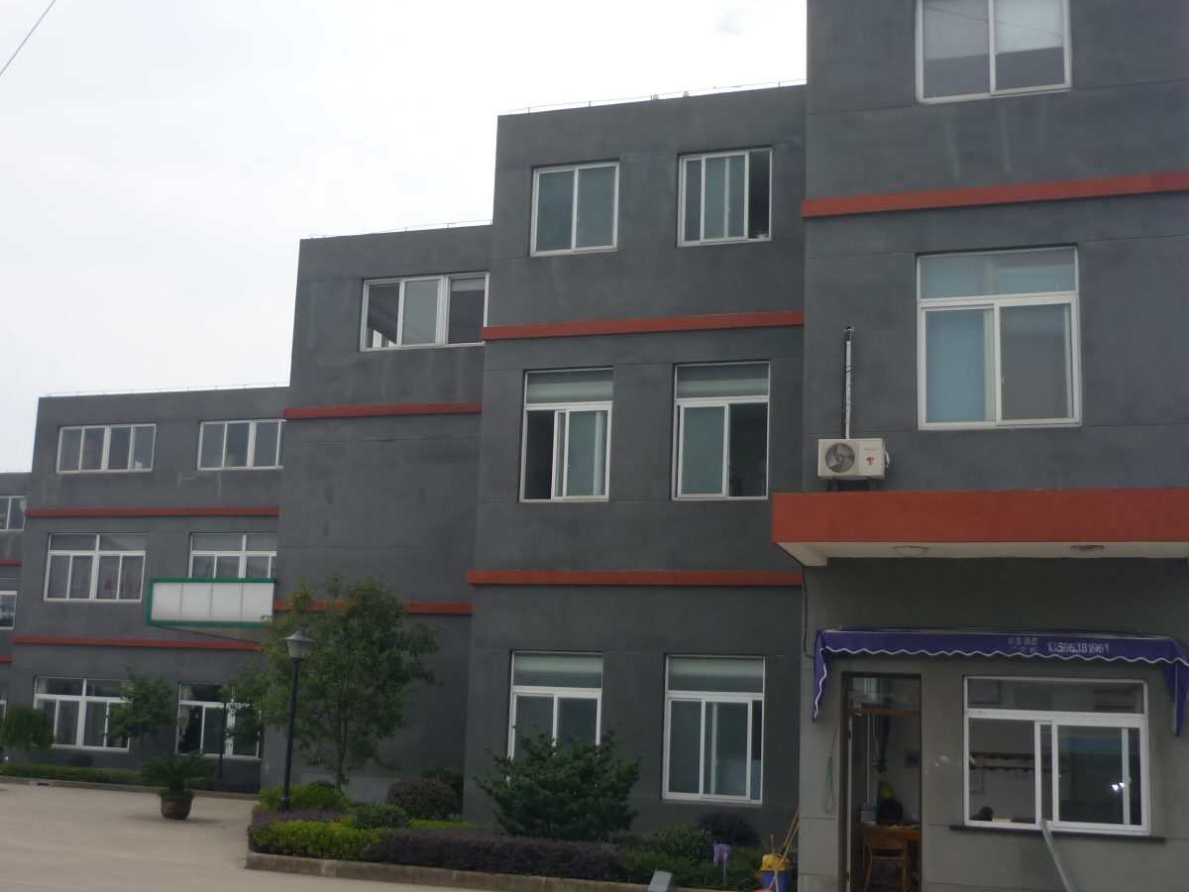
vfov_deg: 32.9
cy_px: 441
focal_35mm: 44
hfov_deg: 42.7
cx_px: 476
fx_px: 1511
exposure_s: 1/160
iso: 80
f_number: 8
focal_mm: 5.5
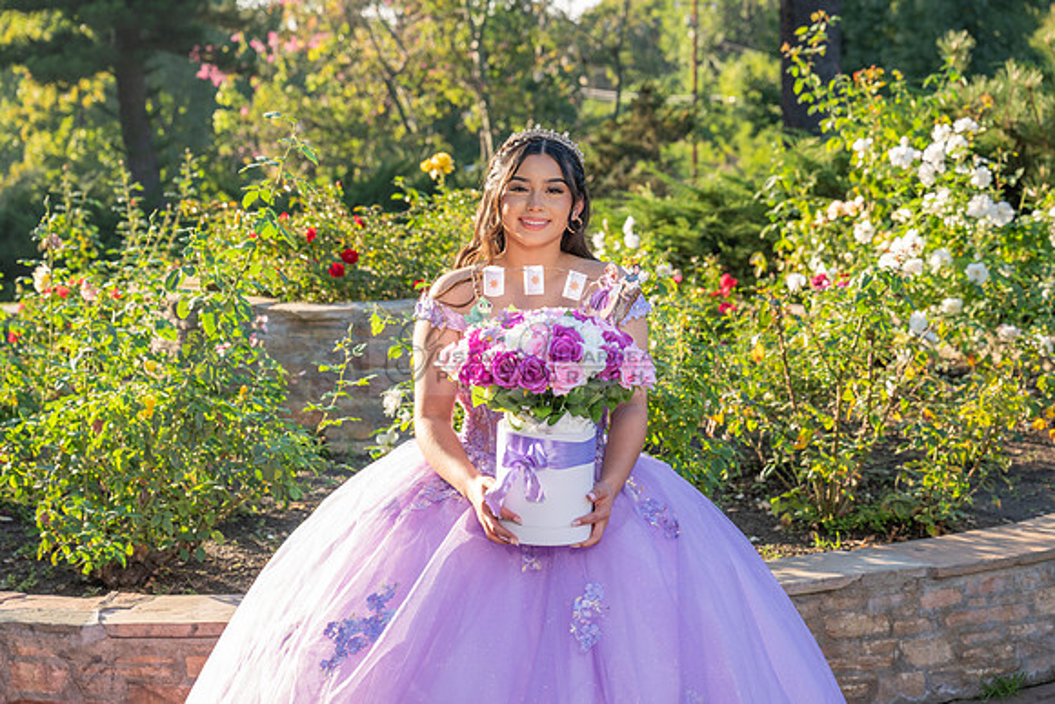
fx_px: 2052
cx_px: 528
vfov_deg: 19.5
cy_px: 352
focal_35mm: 70
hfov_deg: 28.8
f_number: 5.6
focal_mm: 70
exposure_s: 1/200
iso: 200
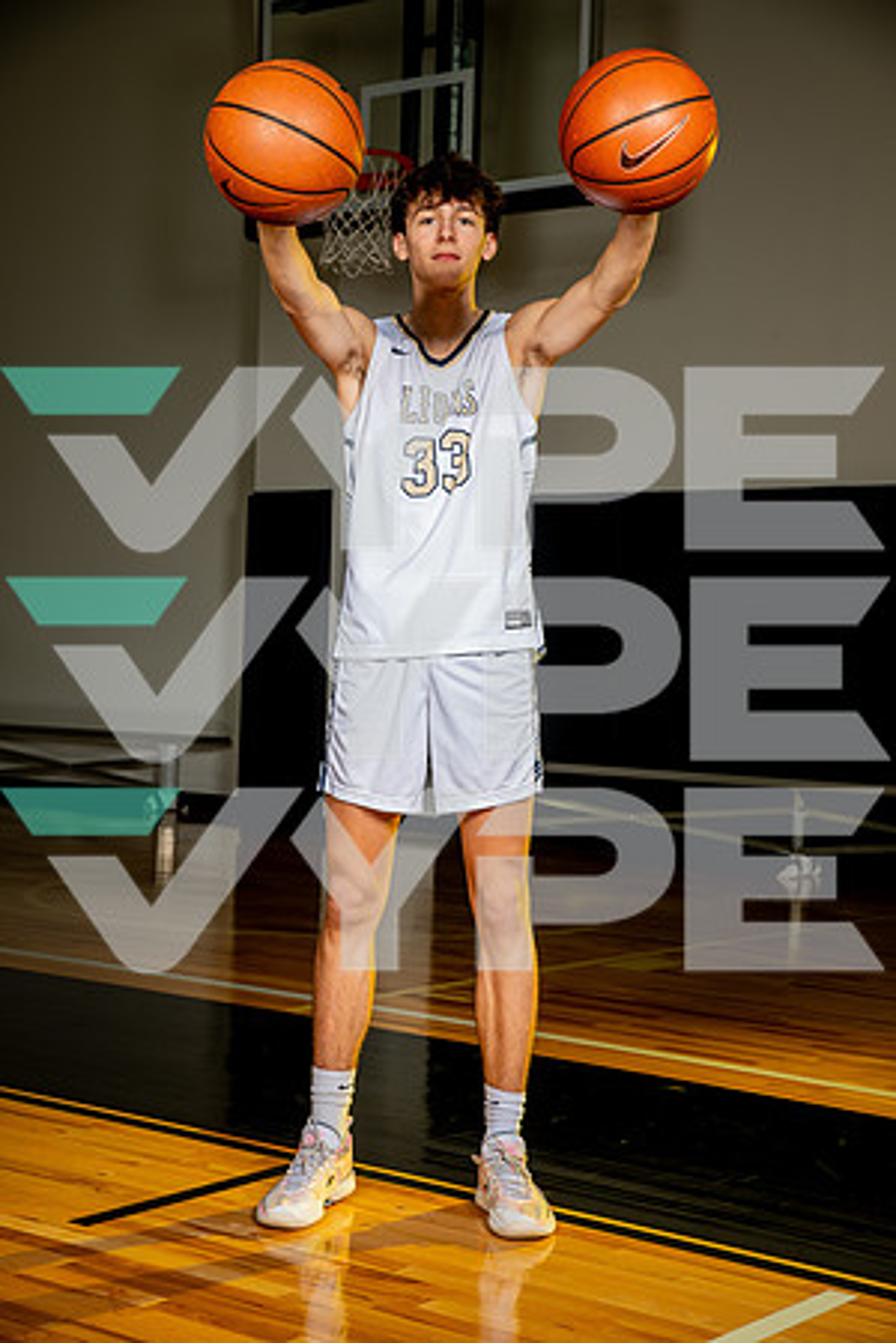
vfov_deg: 32.4
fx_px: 2314
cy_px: 672
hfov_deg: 21.9
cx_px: 448
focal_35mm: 62
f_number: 6.3
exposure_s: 1/200
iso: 100
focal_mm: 62
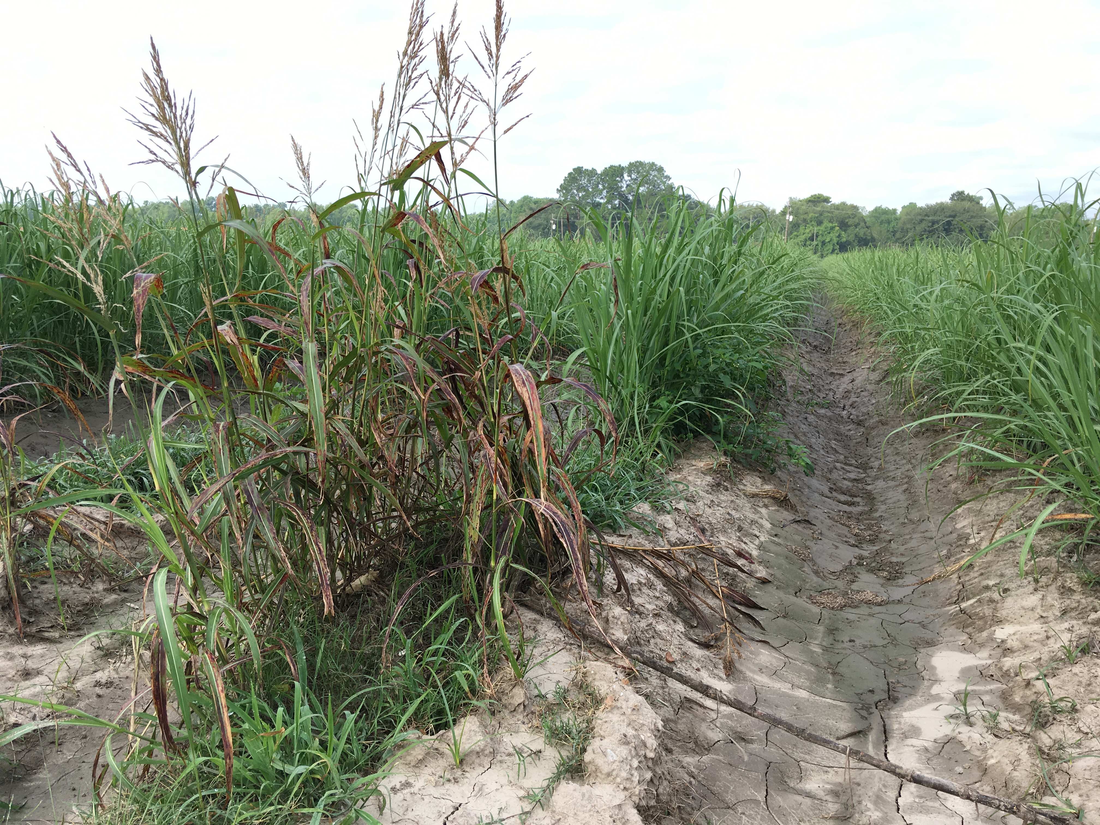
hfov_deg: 61.7
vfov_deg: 48.2
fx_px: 922
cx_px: 550
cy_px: 412
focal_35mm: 29
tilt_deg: -9.3
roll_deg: -1.1
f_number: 2.2
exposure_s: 1/351
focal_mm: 4.15
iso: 25
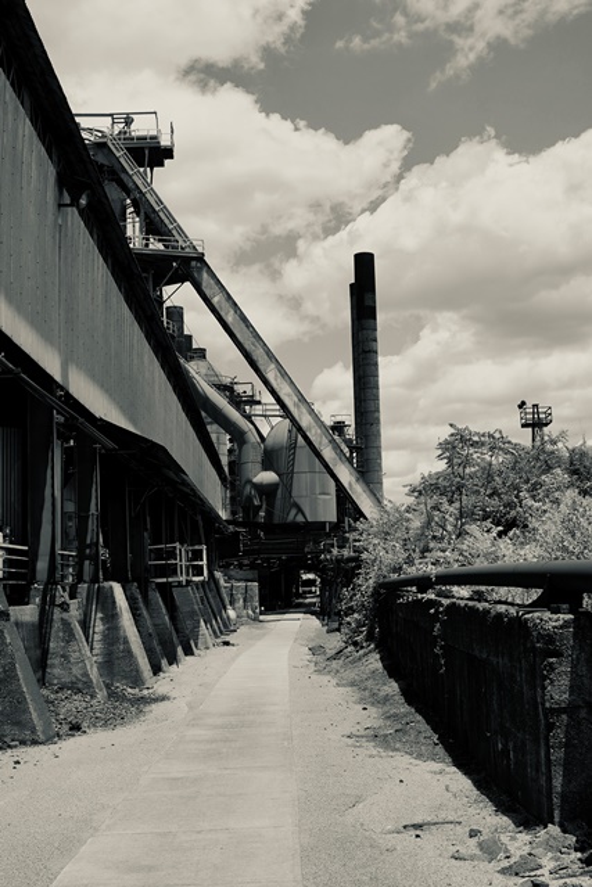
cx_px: 296
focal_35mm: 43
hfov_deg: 31.2
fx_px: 1060
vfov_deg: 45.4
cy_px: 444
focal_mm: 29
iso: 400
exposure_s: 1/1600
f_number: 8
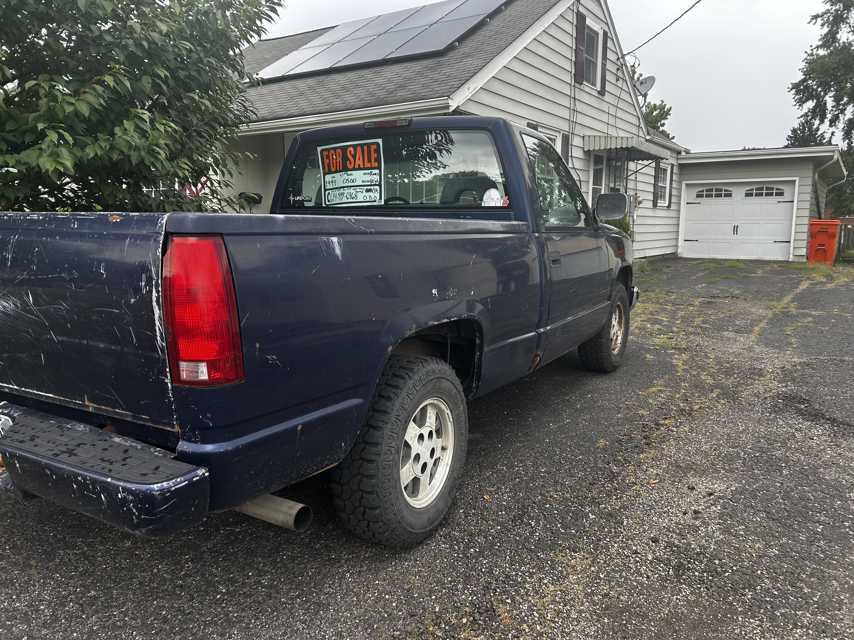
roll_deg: +0.2
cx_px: 427
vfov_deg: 53.1
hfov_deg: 67.3
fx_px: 641
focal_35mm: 26
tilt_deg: -8.6
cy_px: 320
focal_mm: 5.7
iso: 50
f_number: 1.5
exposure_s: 1/121
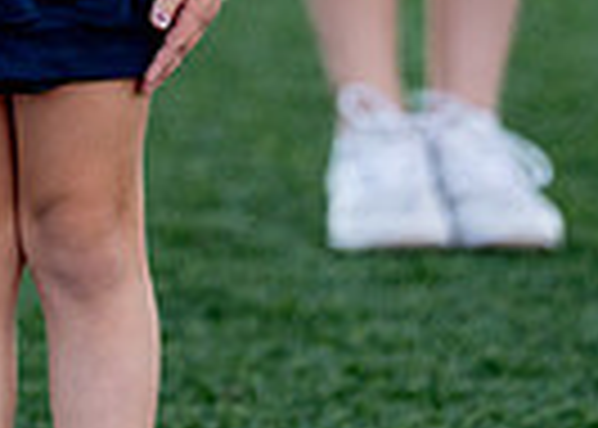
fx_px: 17035
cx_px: -102
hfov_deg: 2.0
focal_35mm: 1003
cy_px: -549
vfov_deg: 1.4
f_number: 2.8
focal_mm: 185
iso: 500
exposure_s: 1/1250
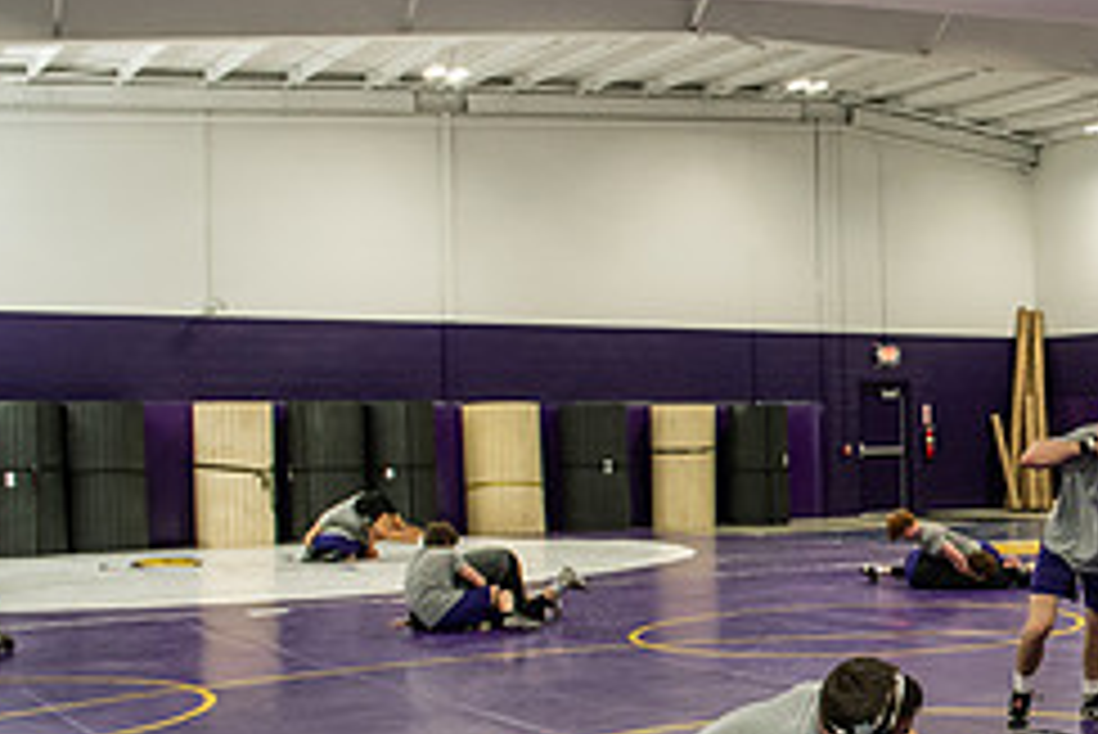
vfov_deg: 23.7
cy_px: 484
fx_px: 1739
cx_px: 1161
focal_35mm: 57
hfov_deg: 31.6
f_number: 4
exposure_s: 1/250
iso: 2000
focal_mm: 24
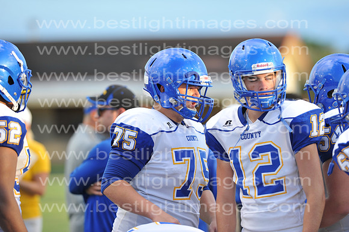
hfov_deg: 6.9
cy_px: 116
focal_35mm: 300
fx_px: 2907
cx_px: 174
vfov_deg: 4.6
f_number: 4
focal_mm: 300
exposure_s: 1/500
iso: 400
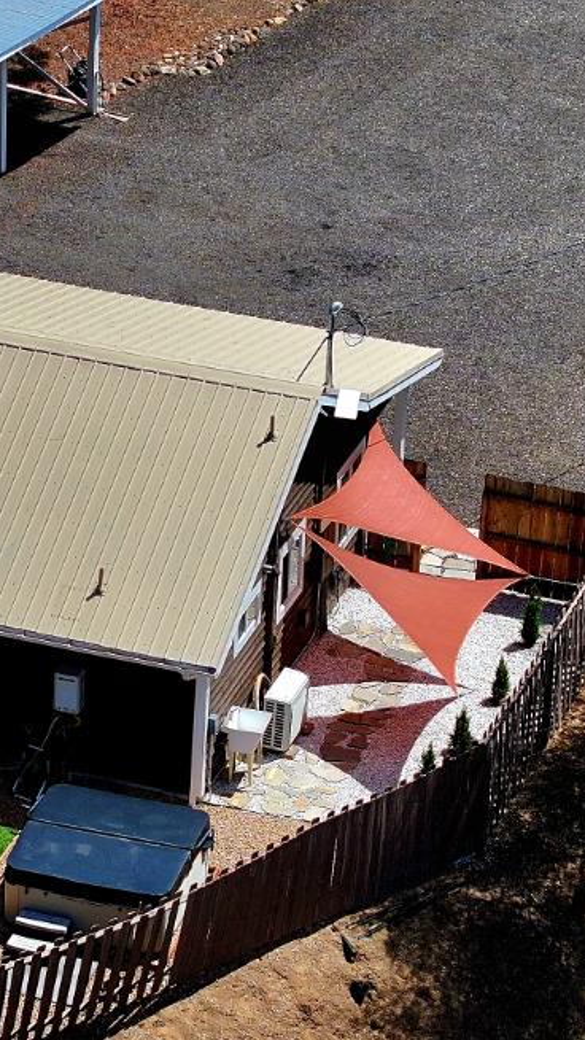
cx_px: -194
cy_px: 588
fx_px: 4825
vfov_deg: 12.3
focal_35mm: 175
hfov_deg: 6.9
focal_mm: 19.35
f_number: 2.8
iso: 120
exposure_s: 1/161
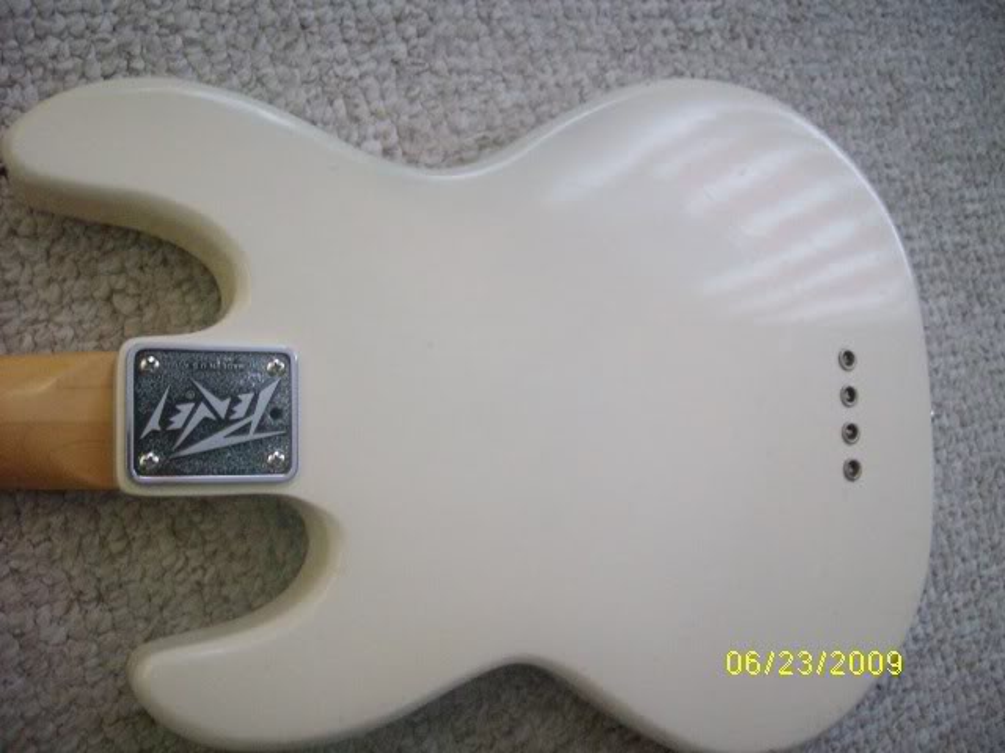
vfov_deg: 40.7
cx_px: 502
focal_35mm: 35
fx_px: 1016
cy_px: 376
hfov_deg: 52.6
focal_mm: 5.8
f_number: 2.8
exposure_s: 1/34.3
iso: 320
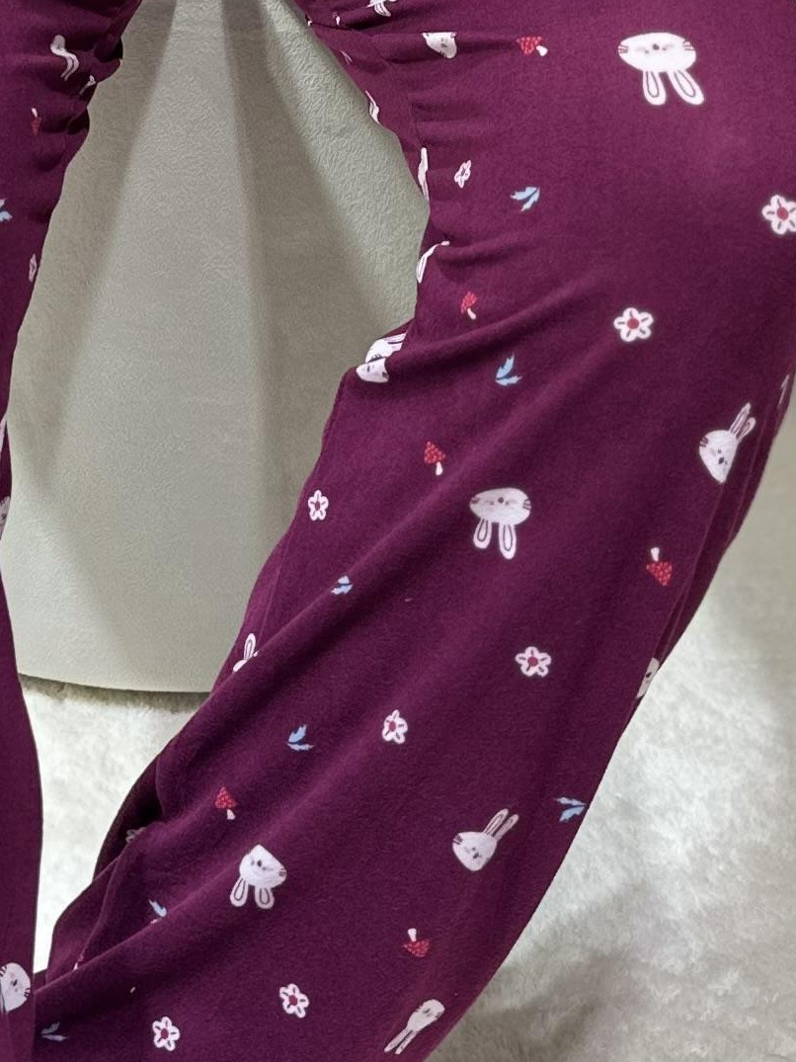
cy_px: -101
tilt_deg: -20.6
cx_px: 210
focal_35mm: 90
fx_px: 2760
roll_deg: -0.7
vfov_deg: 20.7
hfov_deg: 16.3
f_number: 1.78
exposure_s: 1/161
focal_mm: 6.86
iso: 64
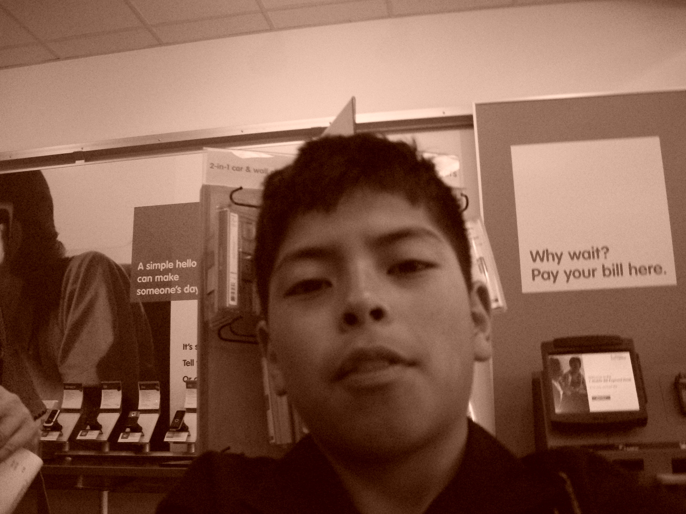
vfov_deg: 40.7
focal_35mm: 35
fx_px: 694
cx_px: 343
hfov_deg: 52.6
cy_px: 257
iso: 709
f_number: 3.1
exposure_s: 1/125
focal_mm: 6.3
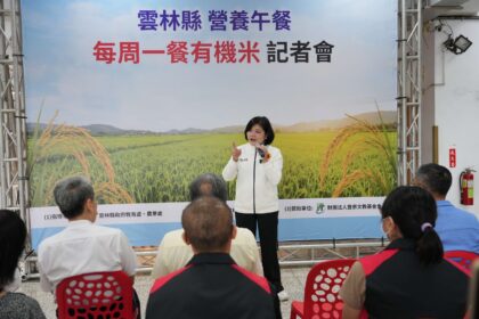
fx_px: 492
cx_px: 240
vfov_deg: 35.9
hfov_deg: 51.9
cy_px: 160
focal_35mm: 37
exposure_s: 1/100
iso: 800
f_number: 4
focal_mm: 37
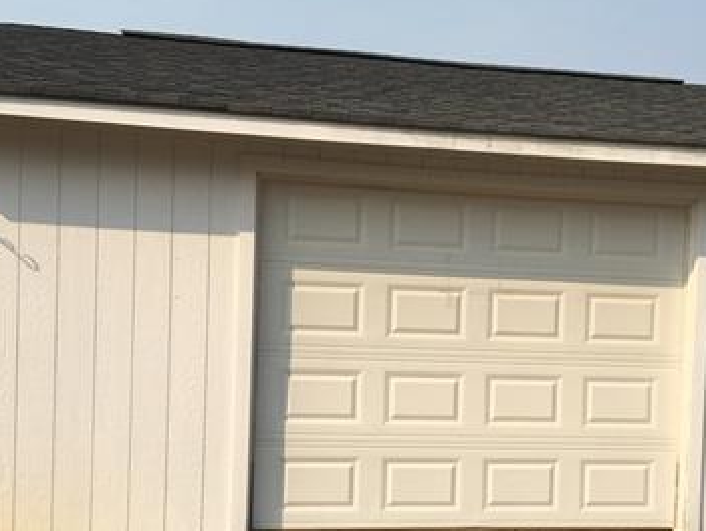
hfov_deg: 35.8
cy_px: 374
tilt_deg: -2.5
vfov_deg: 27.3
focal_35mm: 53
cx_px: 466
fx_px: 1082
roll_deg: -1.5
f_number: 2.2
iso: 25
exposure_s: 1/1789
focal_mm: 4.15
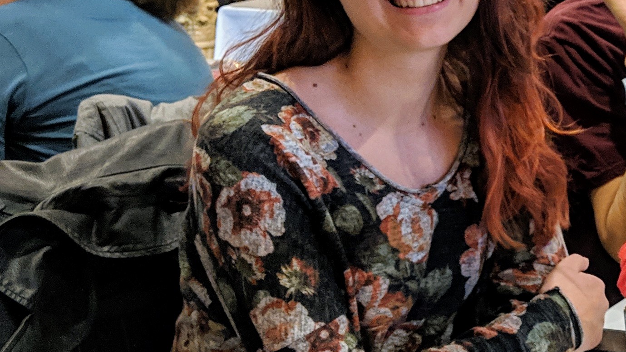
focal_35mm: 86
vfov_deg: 14.0
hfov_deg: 22.1
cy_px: 111
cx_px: 821
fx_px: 1428
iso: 305
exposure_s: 1/40.1
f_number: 1.8
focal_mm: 4.44
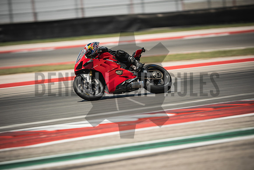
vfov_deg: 4.6
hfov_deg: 6.9
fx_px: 2117
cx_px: 127
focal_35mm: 300
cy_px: 85
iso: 160
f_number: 2
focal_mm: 200
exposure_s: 1/250
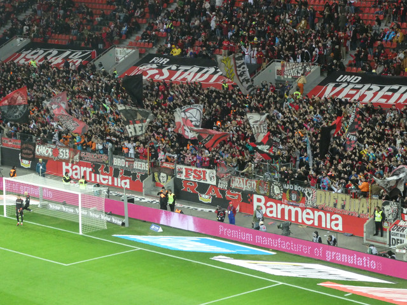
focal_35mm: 115
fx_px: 1352
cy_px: 152
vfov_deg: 12.9
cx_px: 204
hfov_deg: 17.1
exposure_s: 1/80
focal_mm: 20.6
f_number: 5.1
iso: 800
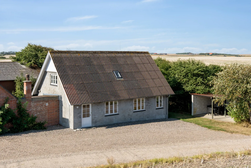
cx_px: 126
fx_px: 303
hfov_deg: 45.0
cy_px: 84
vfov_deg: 30.8
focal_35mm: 44
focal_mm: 29
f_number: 8
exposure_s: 1/250
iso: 200
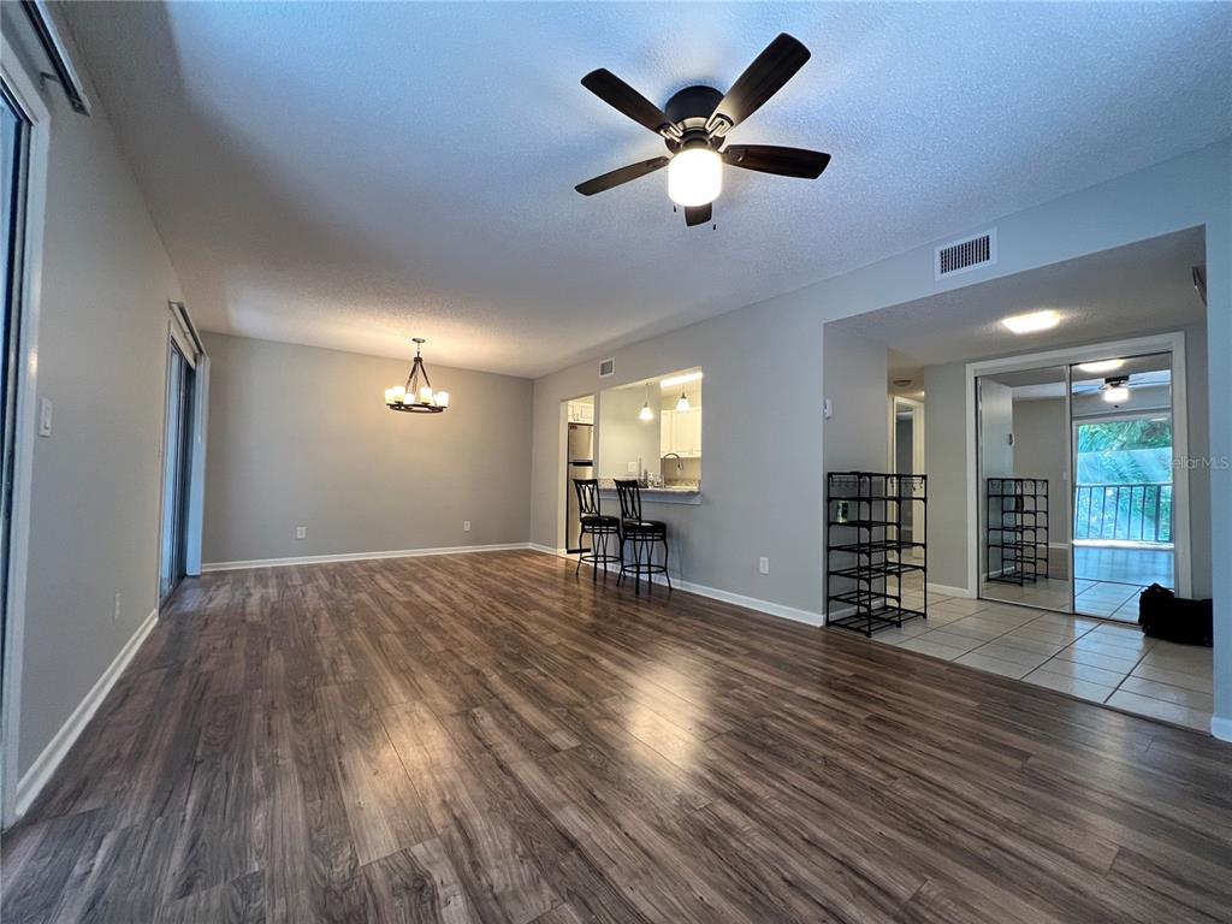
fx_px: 463
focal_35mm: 13
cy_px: 462
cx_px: 616
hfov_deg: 106.2
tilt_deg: +1.9
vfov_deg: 89.9
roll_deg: -1.0
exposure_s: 1/60
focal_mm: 1.57
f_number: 1.8
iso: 160
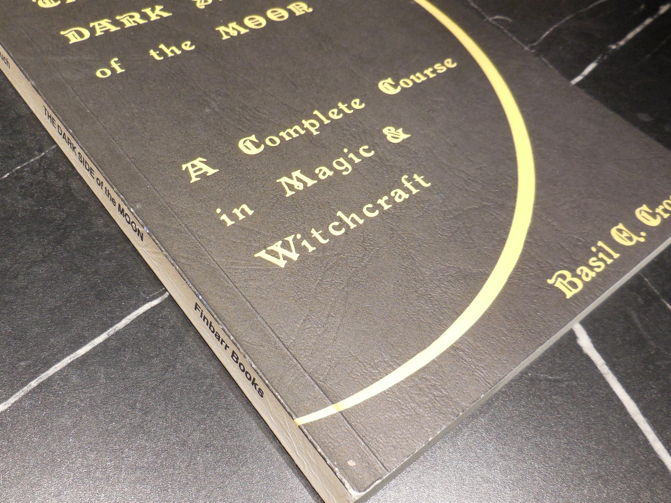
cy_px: 208
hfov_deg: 55.3
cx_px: 310
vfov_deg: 42.8
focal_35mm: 33
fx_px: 640
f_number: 3.1
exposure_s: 1/30
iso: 250
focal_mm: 4.5
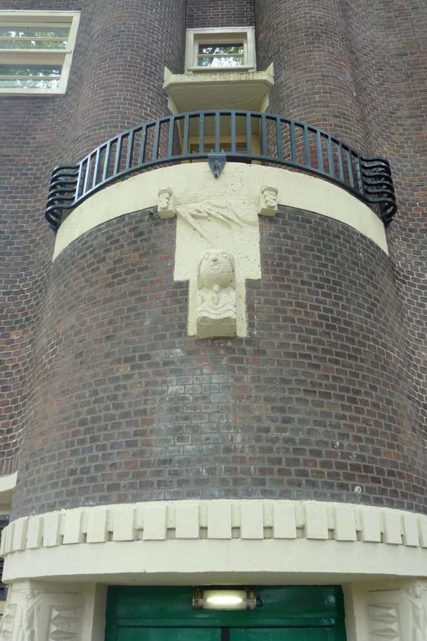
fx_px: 551
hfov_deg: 42.3
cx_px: 217
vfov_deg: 60.3
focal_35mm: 31
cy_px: 324
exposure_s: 1/60
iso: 80
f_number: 3.4
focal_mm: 4.7
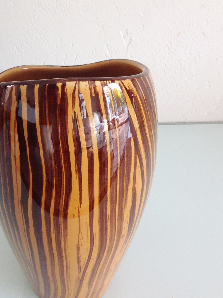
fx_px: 491
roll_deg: +4.5
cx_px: 57
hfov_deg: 25.3
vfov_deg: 33.8
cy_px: 129
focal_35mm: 57
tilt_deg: -42.8
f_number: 2.4
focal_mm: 4.28
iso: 64
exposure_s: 1/60
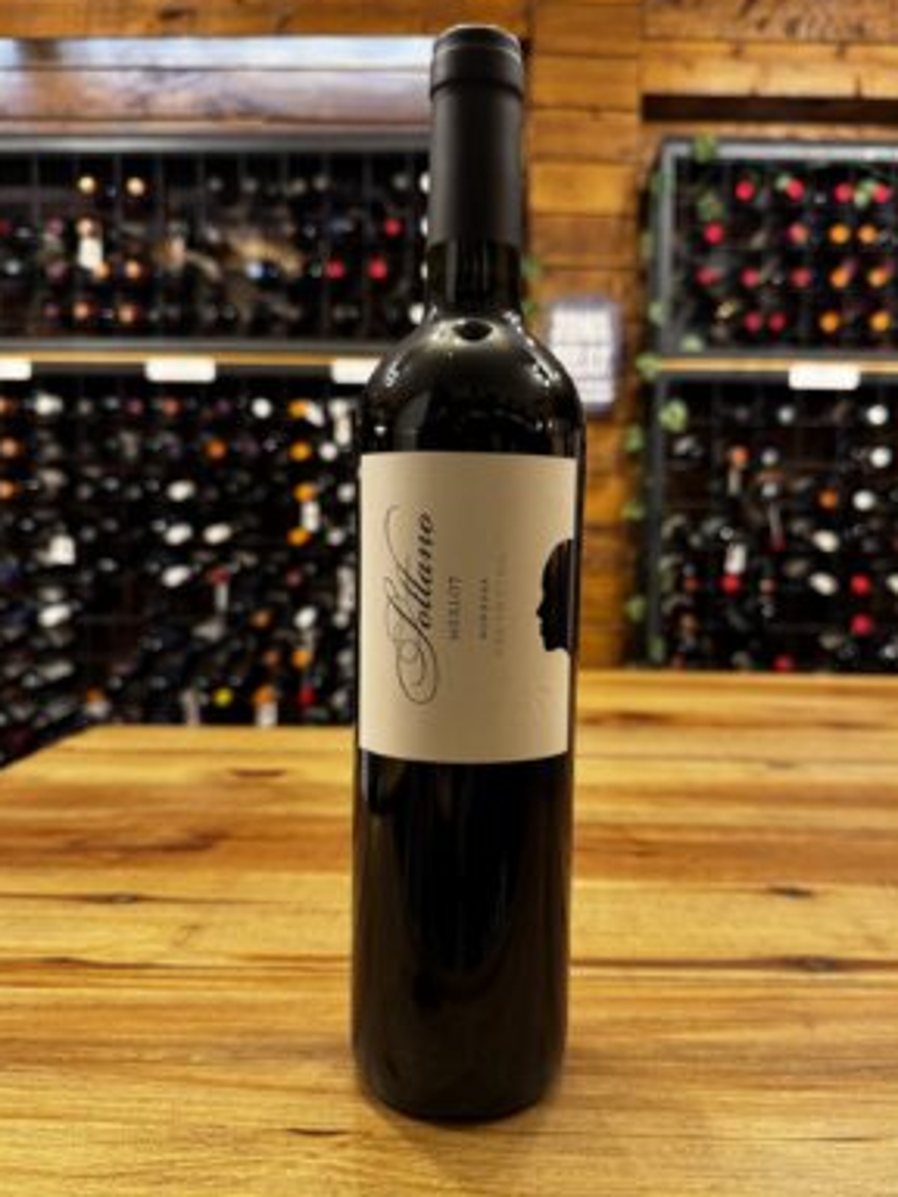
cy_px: 627
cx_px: 493
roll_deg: -0.7
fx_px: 934
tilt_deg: -5.4
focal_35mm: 27
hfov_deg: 51.3
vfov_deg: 65.3
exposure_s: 1/50
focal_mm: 6.76
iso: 250
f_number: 1.78
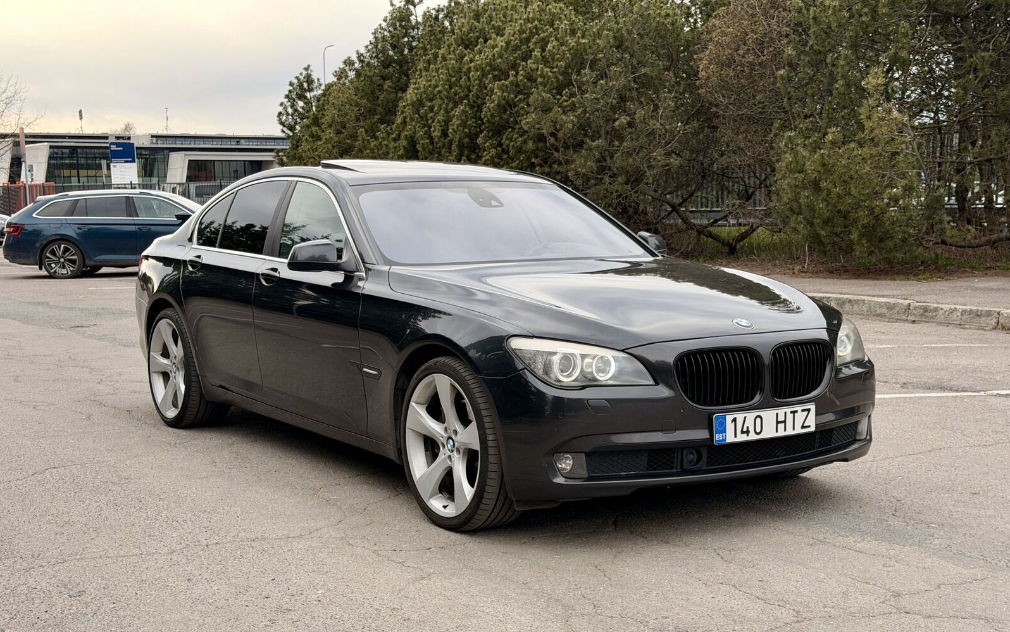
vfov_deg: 25.3
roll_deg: +0.3
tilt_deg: -7.7
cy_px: 369
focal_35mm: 51
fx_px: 1404
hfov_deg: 39.6
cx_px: 504
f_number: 1.78
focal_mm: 6.76
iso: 100
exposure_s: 1/1167
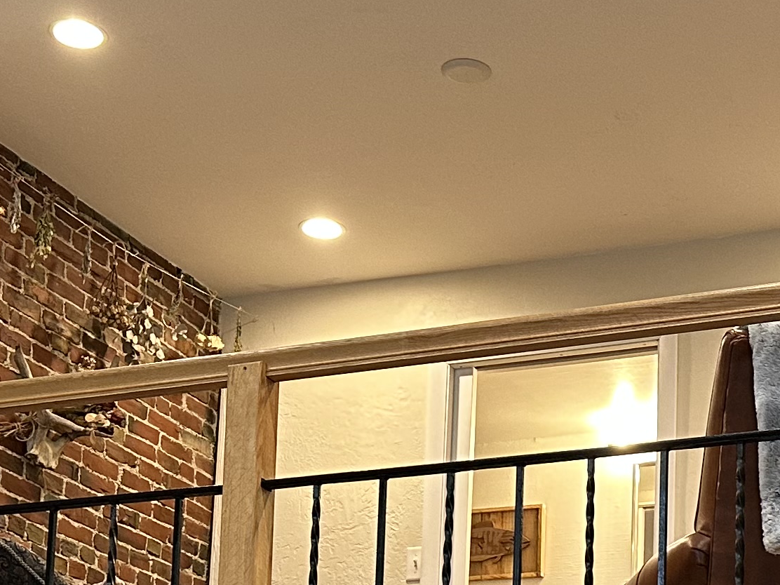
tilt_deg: +9.9
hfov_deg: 22.4
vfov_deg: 16.3
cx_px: 534
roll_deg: -1.9
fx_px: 1960
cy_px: 705
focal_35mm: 87
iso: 320
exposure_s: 1/60
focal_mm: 6.86
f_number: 1.78
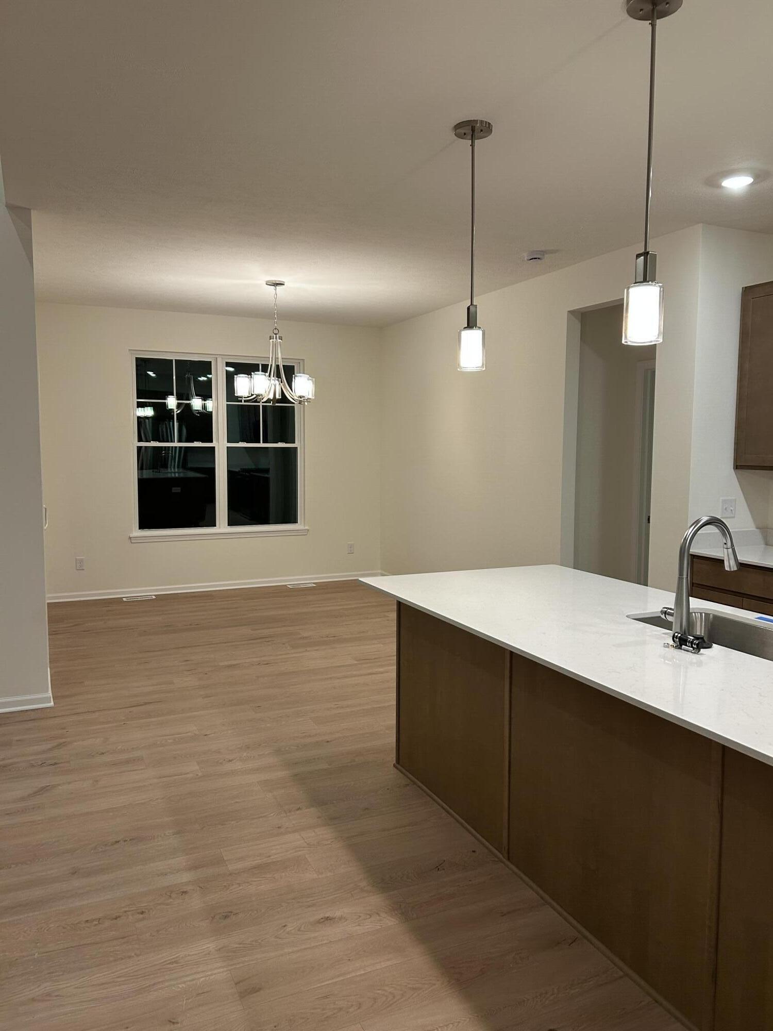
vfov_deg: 67.3
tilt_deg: -4.2
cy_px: 516
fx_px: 774
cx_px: 386
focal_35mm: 26
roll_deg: -0.2
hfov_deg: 53.1
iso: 125
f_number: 1.5
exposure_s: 1/120
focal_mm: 5.7
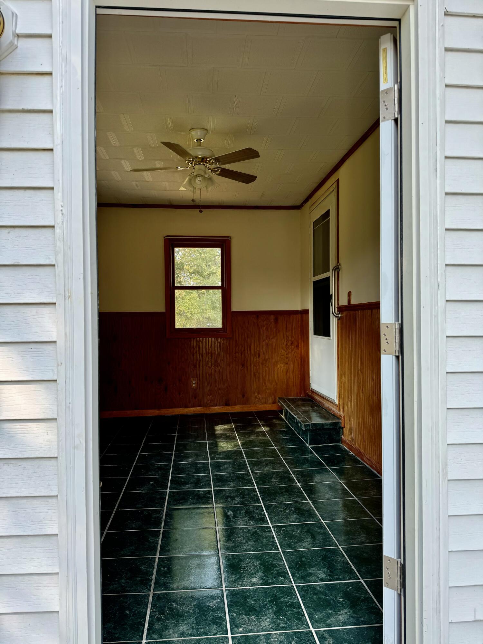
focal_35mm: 24
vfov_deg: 71.6
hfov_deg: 56.8
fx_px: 446
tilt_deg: -0.6
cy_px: 322
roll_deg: +0.2
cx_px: 242
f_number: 1.78
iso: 80
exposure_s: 1/522
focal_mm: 6.76
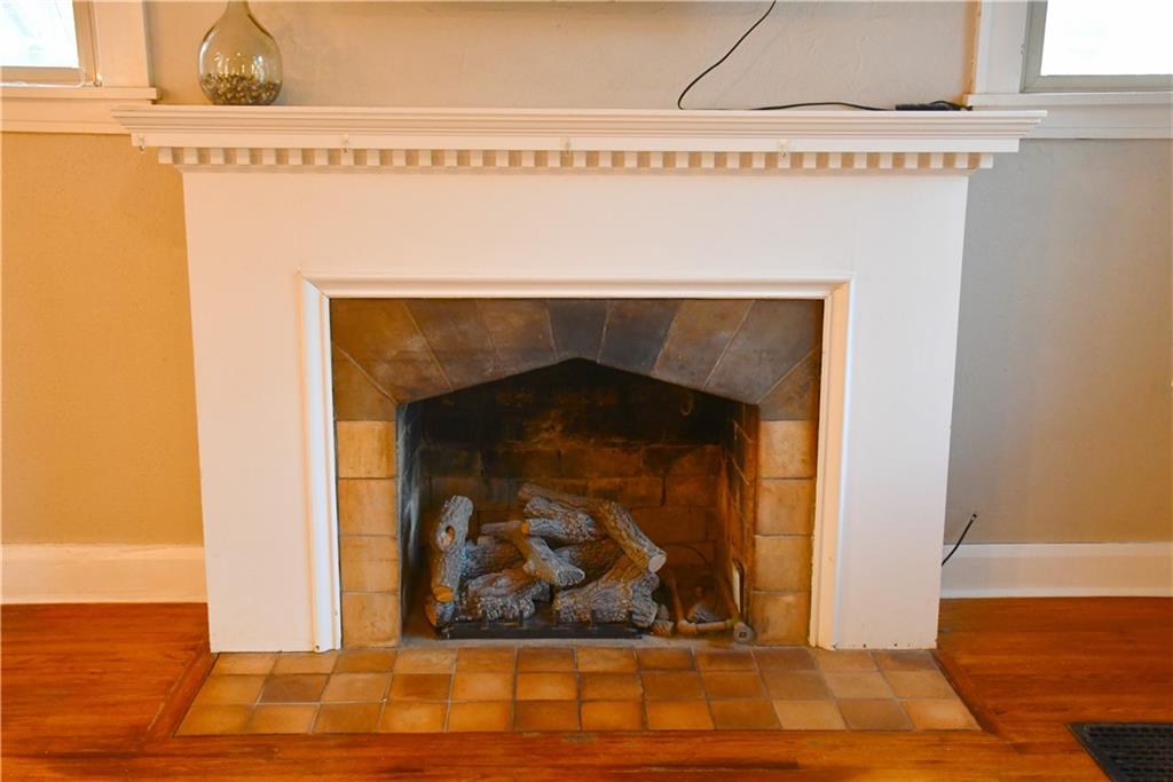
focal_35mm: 39
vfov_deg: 34.2
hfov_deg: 49.5
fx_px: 1271
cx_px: 586
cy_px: 391
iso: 2500
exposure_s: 1/125
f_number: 3.8
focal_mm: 26
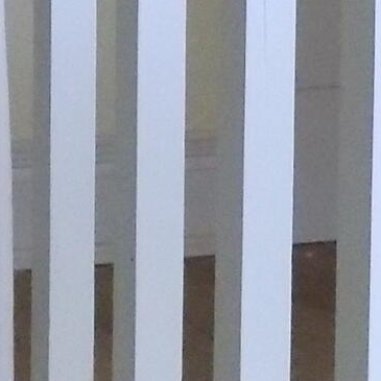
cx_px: -165
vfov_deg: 9.9
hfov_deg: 10.2
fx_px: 2080
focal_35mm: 167
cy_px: -319
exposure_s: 1/15
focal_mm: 4
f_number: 3.1
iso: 400
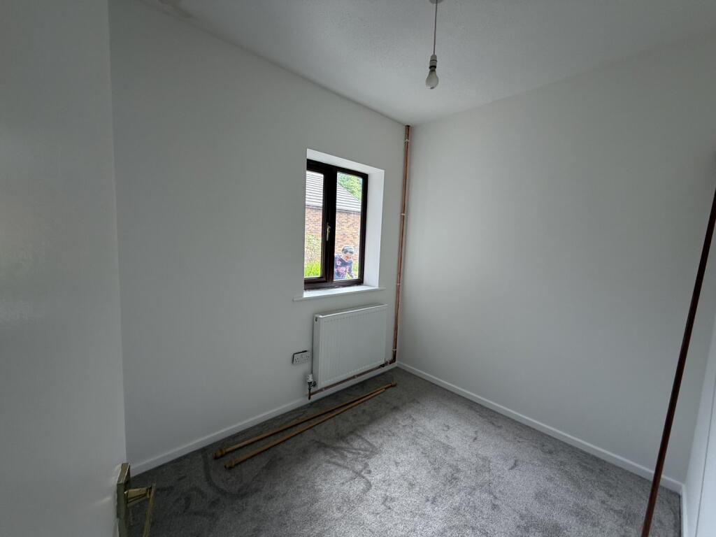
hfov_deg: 102.1
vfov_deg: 85.7
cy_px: 268
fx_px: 290
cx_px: 358
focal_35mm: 14
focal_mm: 2.22
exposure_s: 1/121
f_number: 2.2
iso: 160
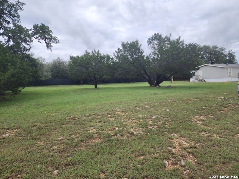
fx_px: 159
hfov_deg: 73.9
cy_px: 90
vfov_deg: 58.9
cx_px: 120
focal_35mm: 23
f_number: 1.8
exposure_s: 1/868
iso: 12
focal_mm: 6.4
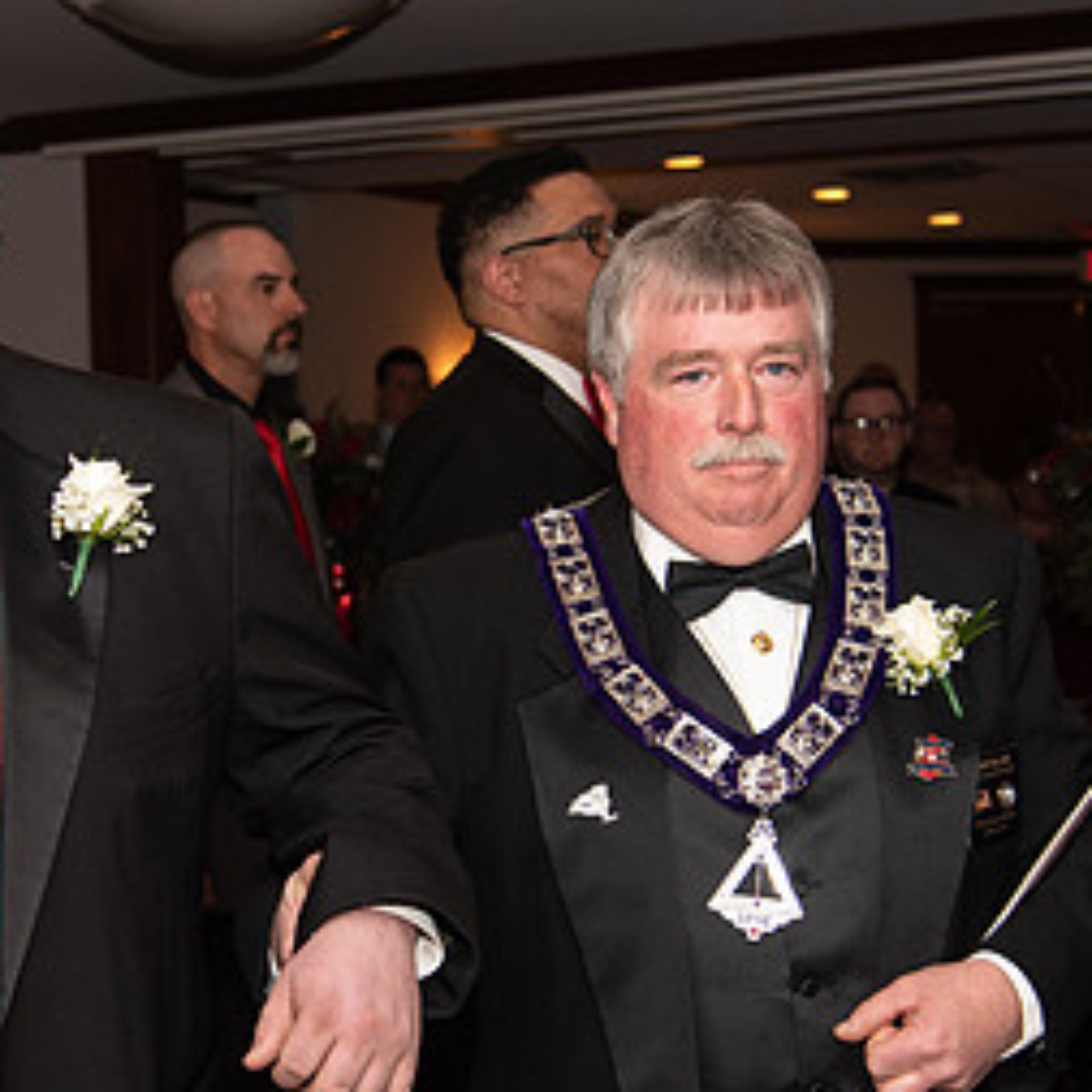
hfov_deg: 22.0
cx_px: 306
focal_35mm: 78
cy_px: 598
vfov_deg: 22.2
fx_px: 2784
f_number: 4
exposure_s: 1/200
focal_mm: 40
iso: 800
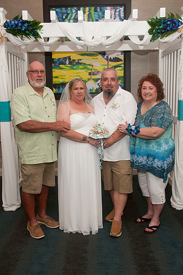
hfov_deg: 36.8
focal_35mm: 36
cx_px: 92
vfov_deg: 53.2
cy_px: 138
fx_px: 275
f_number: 5.6
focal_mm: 24
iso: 400
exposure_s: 1/60
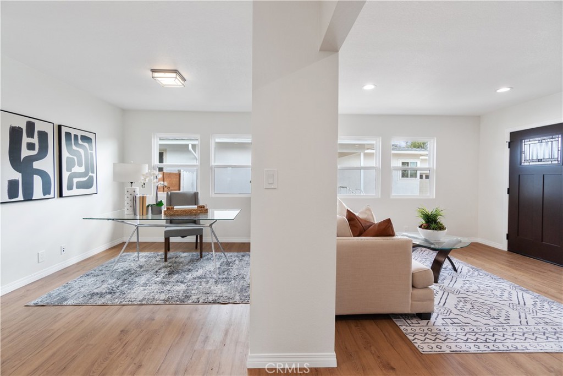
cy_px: 188
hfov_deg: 100.4
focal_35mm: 15
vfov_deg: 77.3
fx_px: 235
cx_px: 282
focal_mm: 10
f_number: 6.3
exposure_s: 1/25
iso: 320
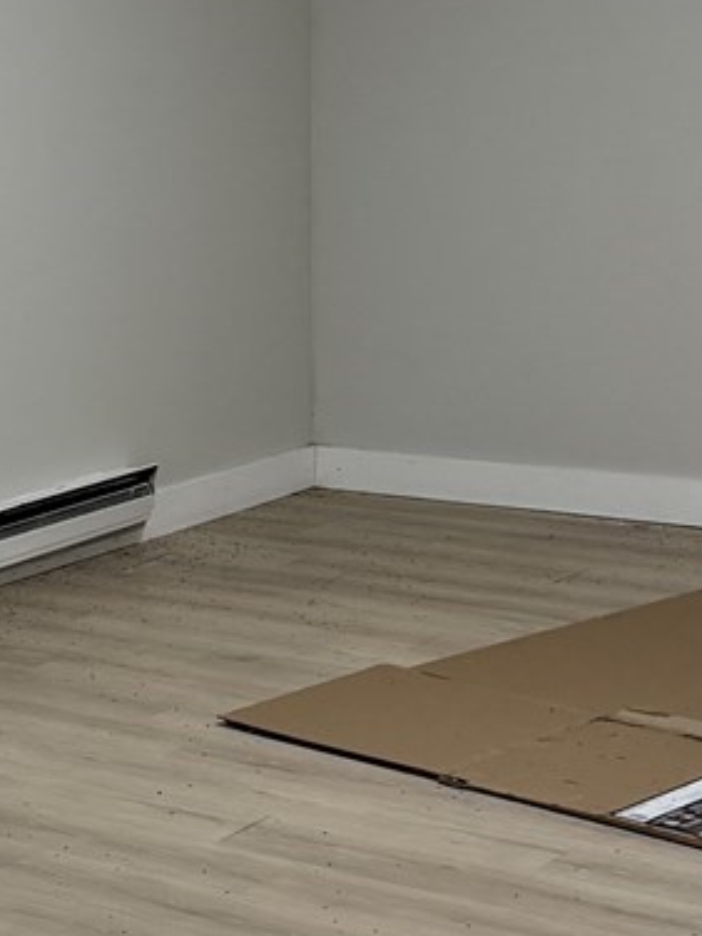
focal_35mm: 98
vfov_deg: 20.0
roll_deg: +1.9
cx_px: -147
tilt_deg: -12.0
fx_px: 2650
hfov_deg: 14.6
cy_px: 485
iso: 200
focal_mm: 6.76
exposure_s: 1/99
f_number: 1.78
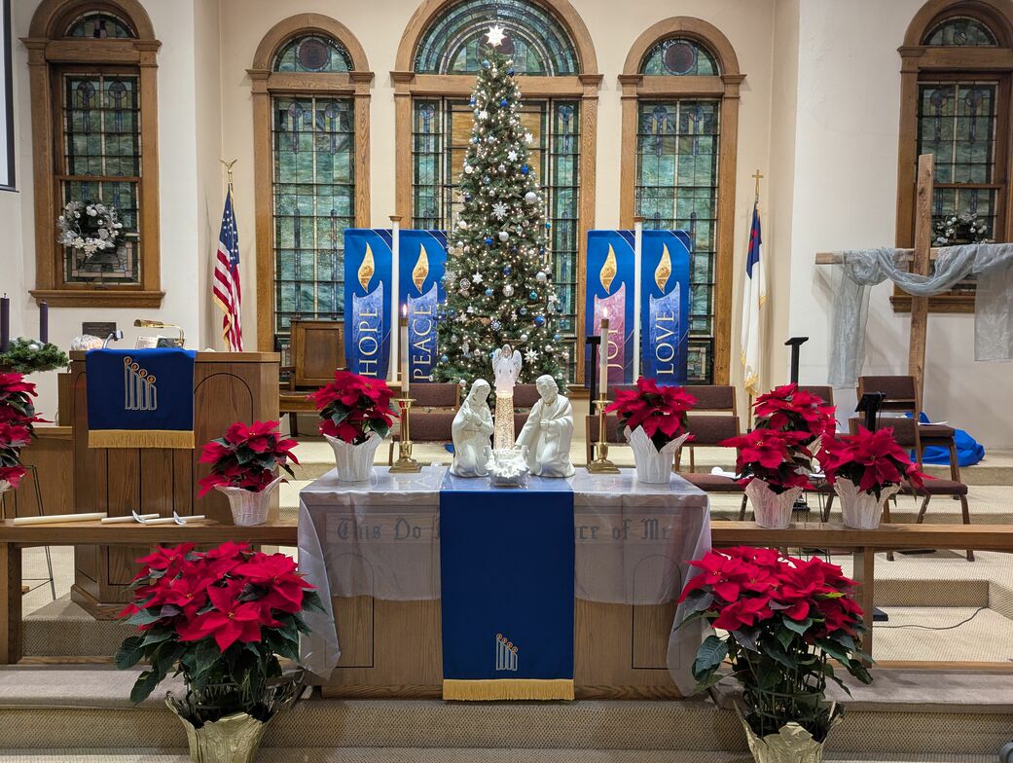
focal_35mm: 24
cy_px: 382
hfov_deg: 71.5
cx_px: 506
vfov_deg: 56.9
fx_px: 703
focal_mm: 6.81
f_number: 1.85
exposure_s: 1/24
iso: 182
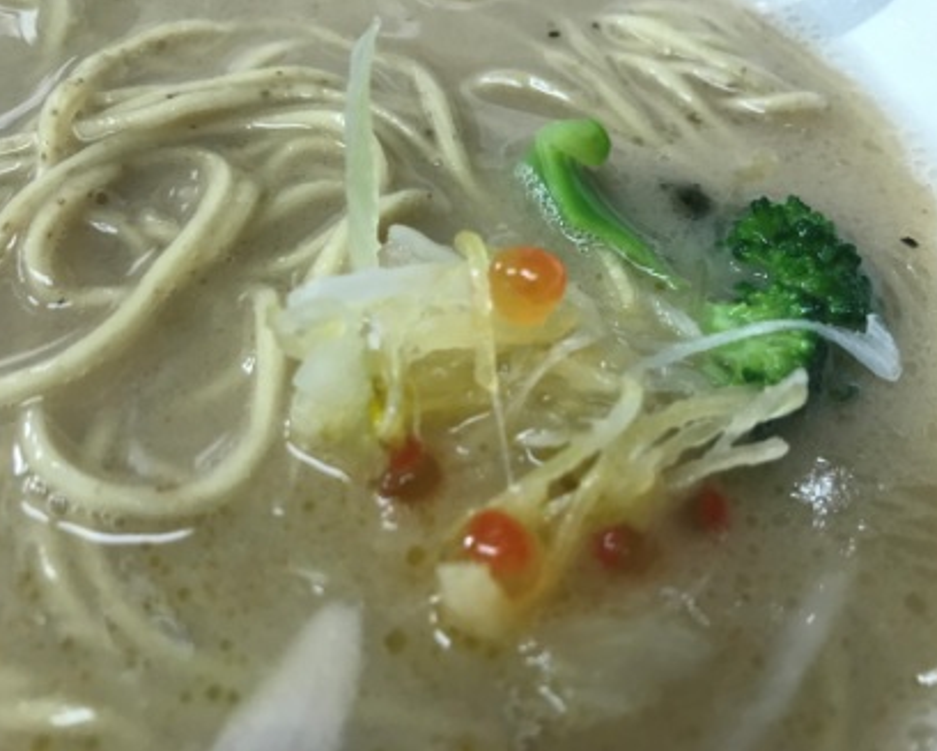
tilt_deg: -53.5
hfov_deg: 58.7
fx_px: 833
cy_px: 367
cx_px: 471
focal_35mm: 30
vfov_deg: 48.5
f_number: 1.8
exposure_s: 1/30
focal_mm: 3.99
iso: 32
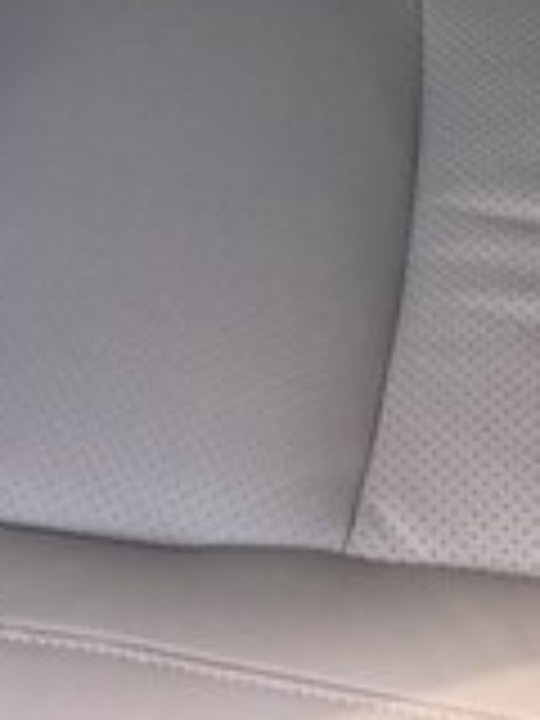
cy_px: -382
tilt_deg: -36.6
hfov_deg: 16.3
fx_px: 1872
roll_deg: +2.5
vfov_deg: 18.9
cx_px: 446
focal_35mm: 90
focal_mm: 4.15
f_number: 2.2
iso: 25
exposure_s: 1/129
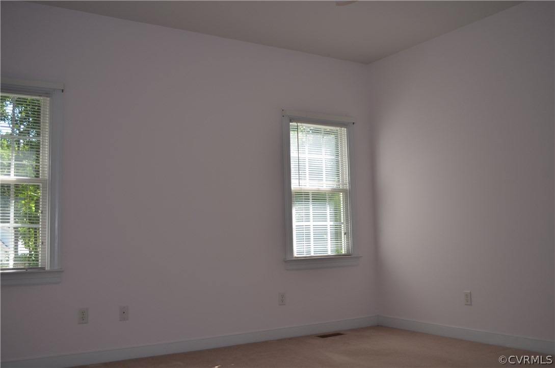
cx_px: 278
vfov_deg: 36.7
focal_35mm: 36
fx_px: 554
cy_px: 184
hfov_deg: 53.2
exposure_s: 1/200
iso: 180
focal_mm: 24
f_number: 4
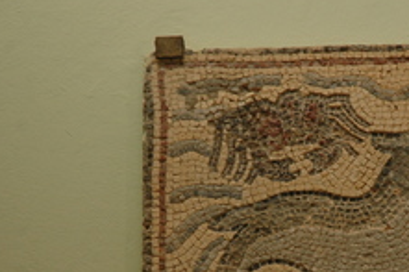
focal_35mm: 209
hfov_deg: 9.8
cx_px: 339
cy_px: 246
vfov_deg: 6.5
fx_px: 2373
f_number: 4.5
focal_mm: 70
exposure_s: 1/100
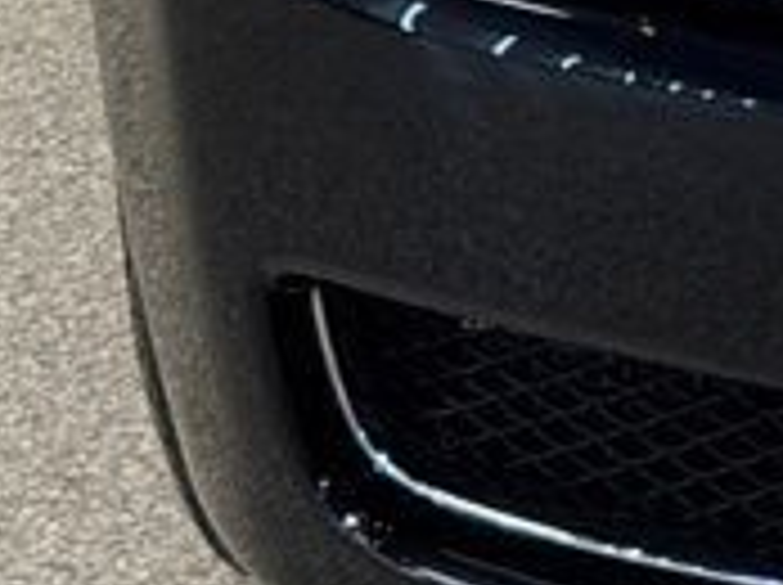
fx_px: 6393
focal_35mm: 283
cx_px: 1836
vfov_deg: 5.1
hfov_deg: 6.7
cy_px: -670
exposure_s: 1/223
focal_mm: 6.76
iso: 160
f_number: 1.78
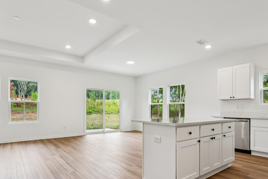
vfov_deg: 57.2
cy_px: 109
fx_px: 162
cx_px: 134
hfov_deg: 79.1
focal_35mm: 22
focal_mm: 16.6
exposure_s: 1/4
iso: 100
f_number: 13
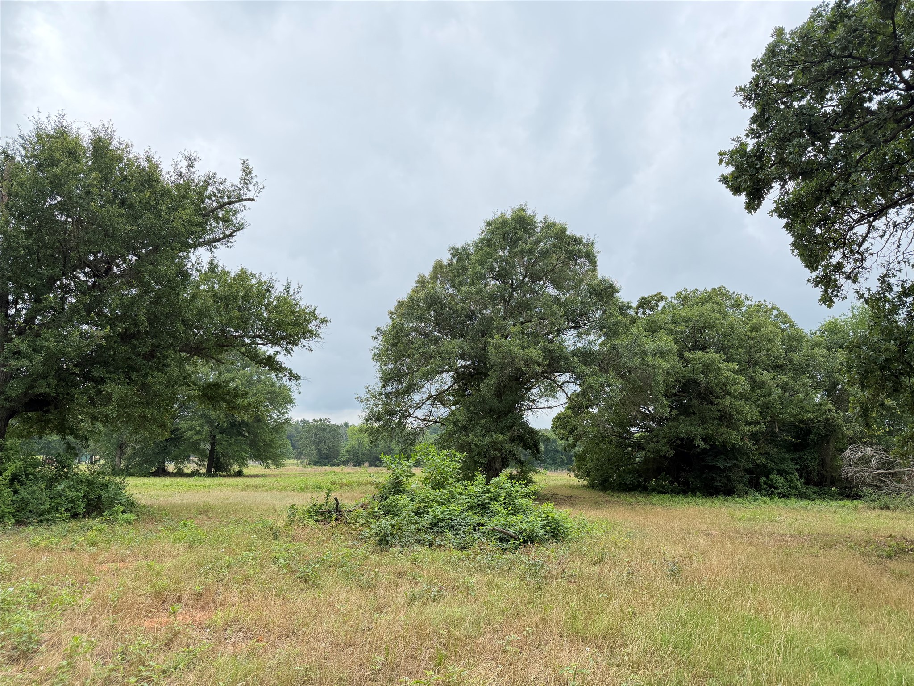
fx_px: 634
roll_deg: -1.3
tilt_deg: +9.0
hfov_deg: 71.6
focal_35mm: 24
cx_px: 457
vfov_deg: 56.8
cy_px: 343
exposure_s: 1/868
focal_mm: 6.76
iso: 100
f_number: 1.78
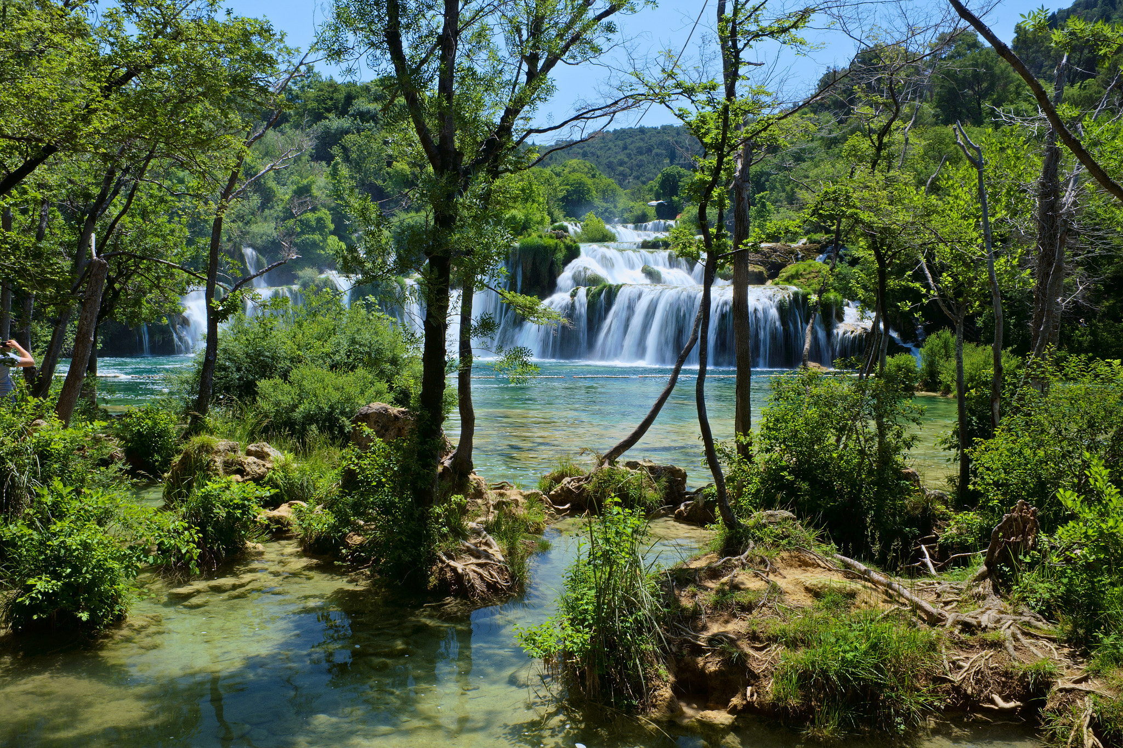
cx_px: 562
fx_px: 967
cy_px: 374
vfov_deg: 42.3
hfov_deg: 60.3
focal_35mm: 31
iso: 200
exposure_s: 1/10
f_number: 22
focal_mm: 20.5
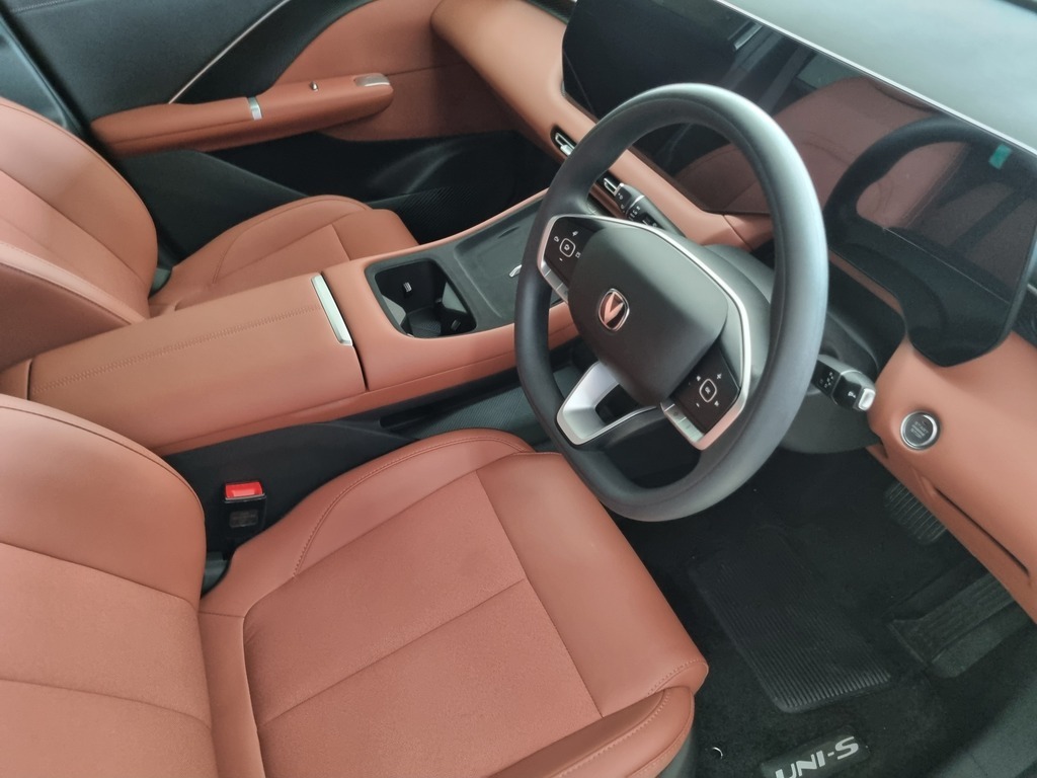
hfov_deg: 67.3
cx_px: 518
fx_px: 779
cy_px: 389
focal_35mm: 26
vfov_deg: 53.1
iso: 640
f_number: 1.8
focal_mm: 5.4
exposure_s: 1/33
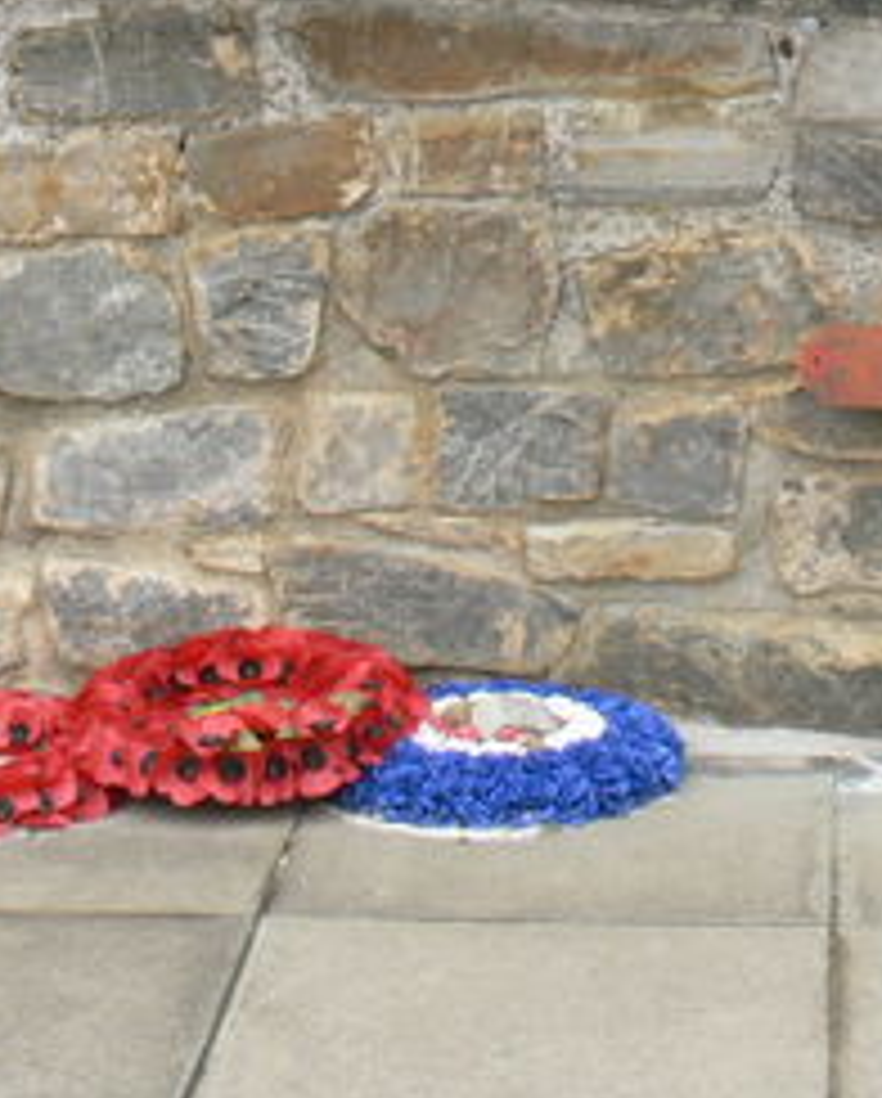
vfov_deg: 14.4
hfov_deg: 11.7
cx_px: 886
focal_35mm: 131
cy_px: -94
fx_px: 4264
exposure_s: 1/60
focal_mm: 8.5
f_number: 8
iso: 100
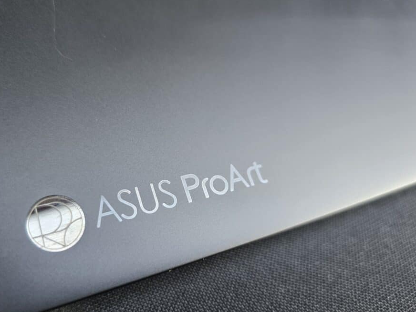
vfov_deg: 51.3
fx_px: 324
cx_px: 187
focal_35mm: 27
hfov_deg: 65.2
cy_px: 173
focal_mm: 6.3
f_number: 1.7
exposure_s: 1/100
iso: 200
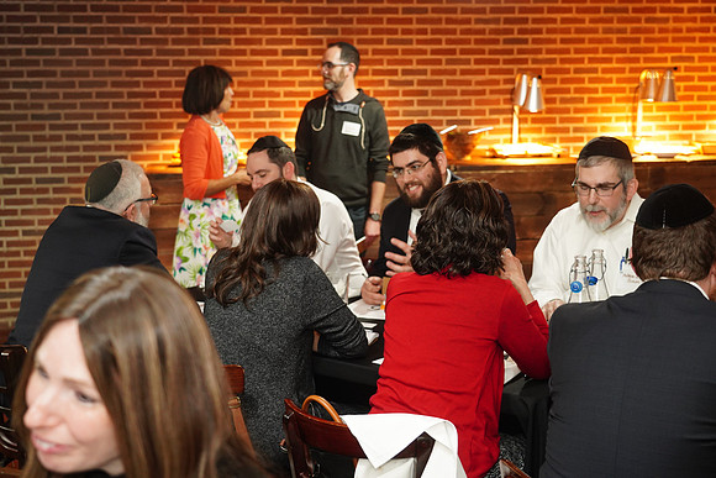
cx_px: 358
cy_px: 239
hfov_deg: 44.5
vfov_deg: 30.5
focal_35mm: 44
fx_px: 875
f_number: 4
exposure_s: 1/100
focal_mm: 44
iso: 3200
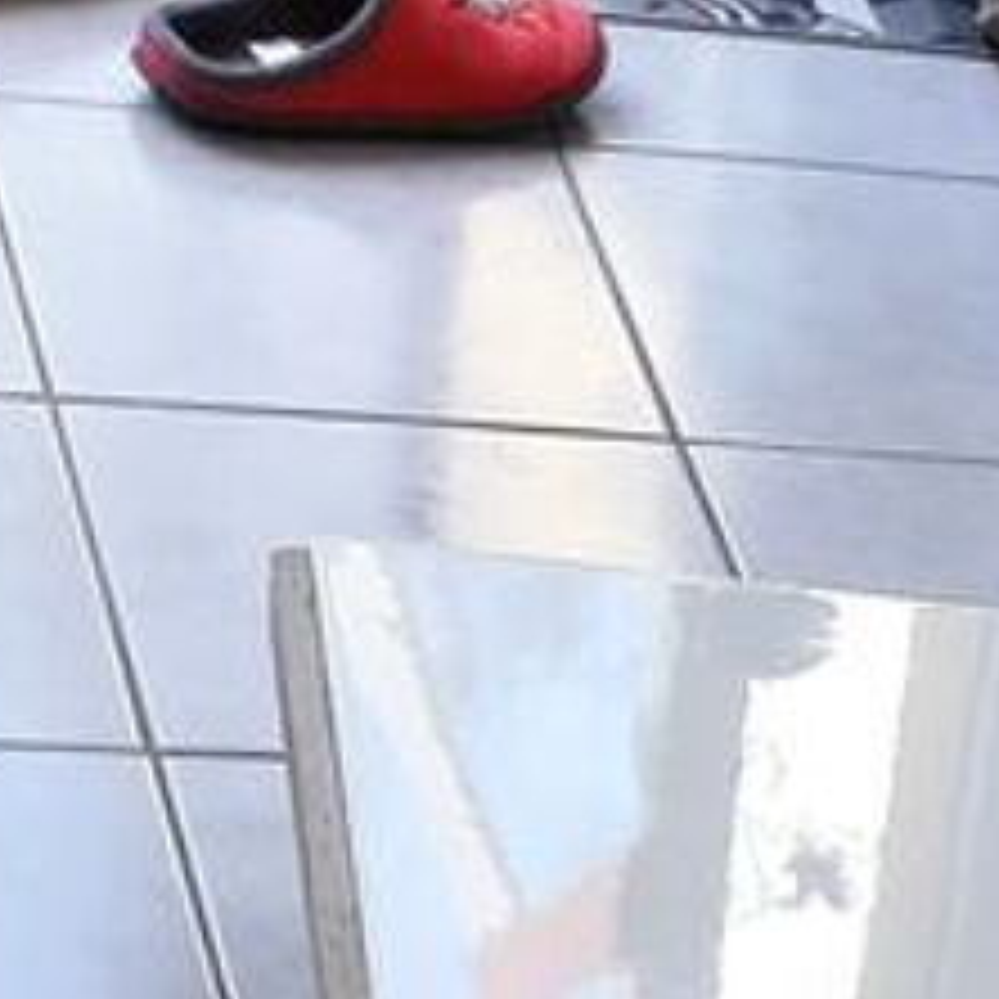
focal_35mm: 138
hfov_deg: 12.2
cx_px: 1390
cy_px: 2959
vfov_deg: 9.8
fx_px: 4506
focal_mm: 3.93
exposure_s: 1/201
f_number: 1.7
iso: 40
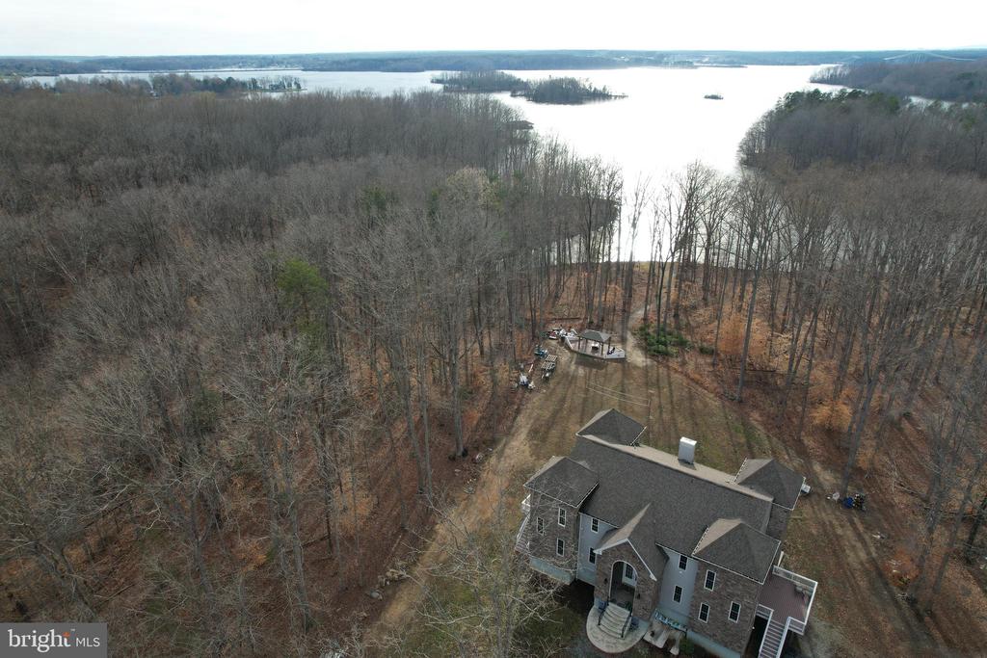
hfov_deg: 78.6
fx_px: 603
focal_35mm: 22
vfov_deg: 57.2
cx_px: 494
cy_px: 329
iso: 100
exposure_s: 1/800
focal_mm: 8.38
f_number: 2.8
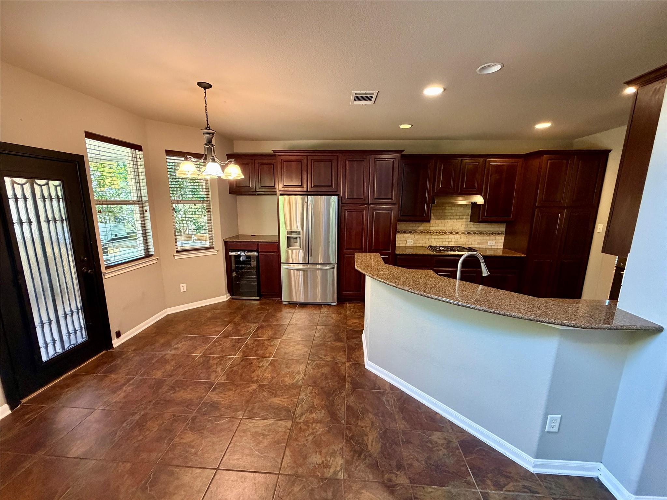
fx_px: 270
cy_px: 250
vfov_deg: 85.7
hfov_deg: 102.1
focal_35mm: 14
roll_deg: -0.6
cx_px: 334
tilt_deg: -10.8
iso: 500
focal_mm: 2.22
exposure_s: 1/60
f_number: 2.2
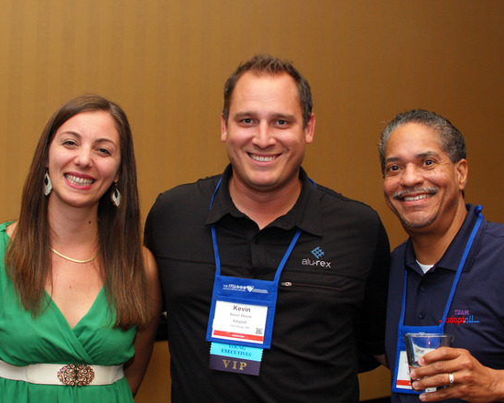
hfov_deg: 30.2
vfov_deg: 24.4
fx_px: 934
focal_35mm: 63
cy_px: 200
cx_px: 250
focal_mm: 35
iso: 400
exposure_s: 1/60
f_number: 4
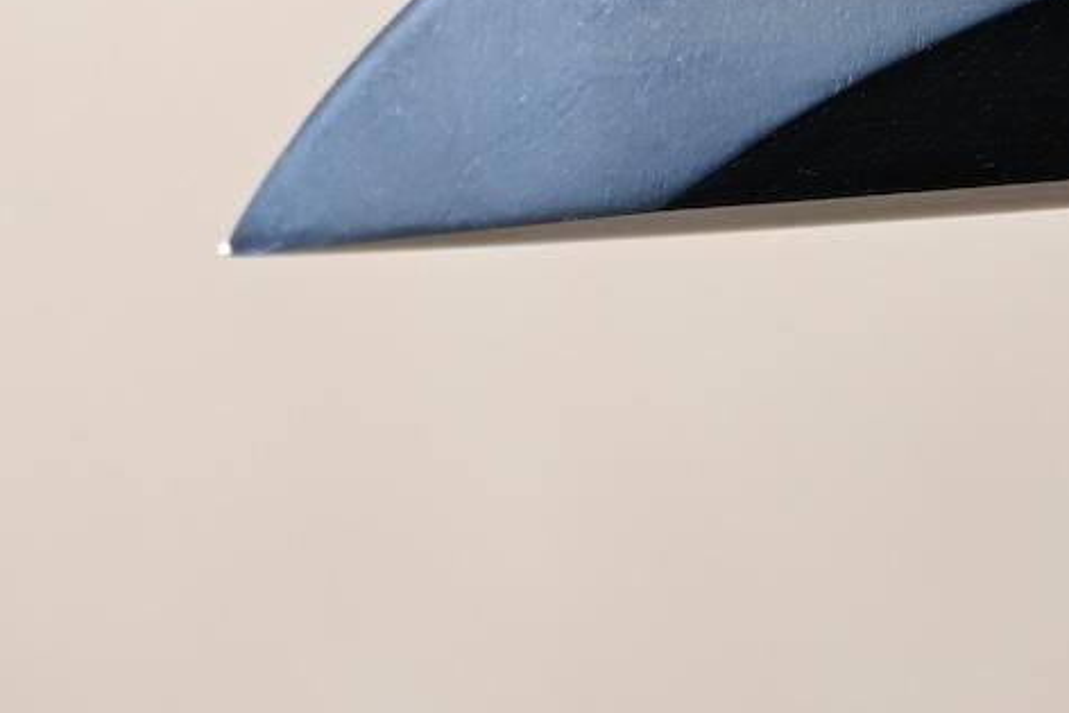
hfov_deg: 4.7
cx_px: 1203
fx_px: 12950
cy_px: -169
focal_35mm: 436
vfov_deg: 3.2
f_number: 5.6
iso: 100
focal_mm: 98
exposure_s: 1/3
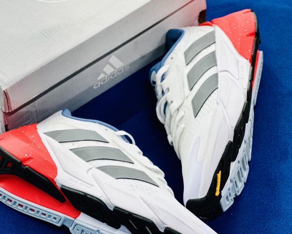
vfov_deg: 15.2
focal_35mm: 101
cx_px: 145
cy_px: 146
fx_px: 873
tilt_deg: -49.0
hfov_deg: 19.0
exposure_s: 1/100
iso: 160
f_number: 2.8
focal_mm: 9
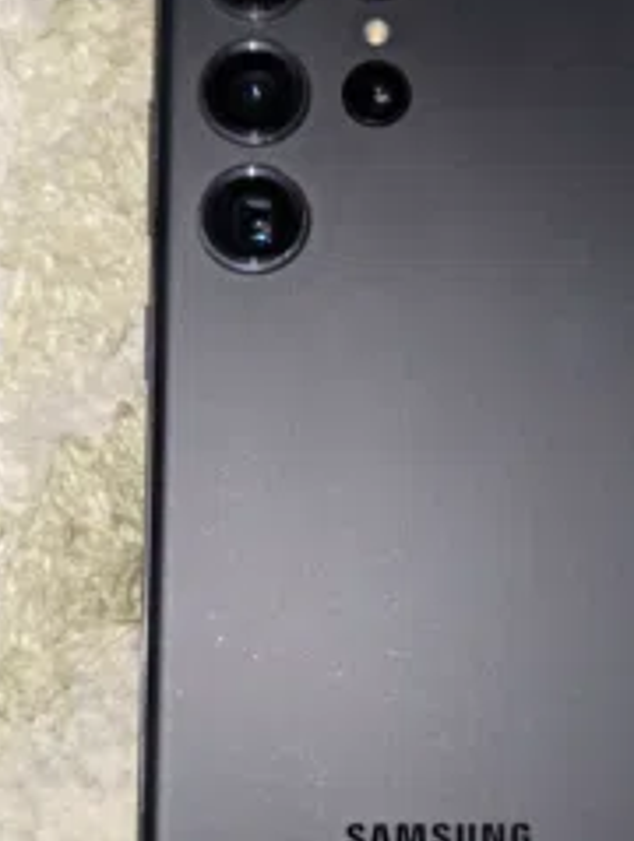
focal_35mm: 80
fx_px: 1948
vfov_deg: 24.4
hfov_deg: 18.4
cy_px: 447
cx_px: 447
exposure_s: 1/99.9
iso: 737
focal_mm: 6.81
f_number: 1.85
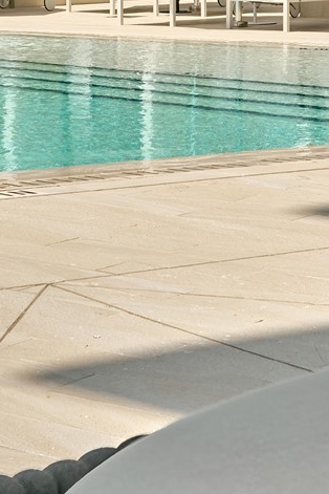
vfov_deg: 15.7
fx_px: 1727
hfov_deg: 10.9
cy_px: -82
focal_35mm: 126
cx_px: 134
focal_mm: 35
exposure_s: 1/640
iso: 125
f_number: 10
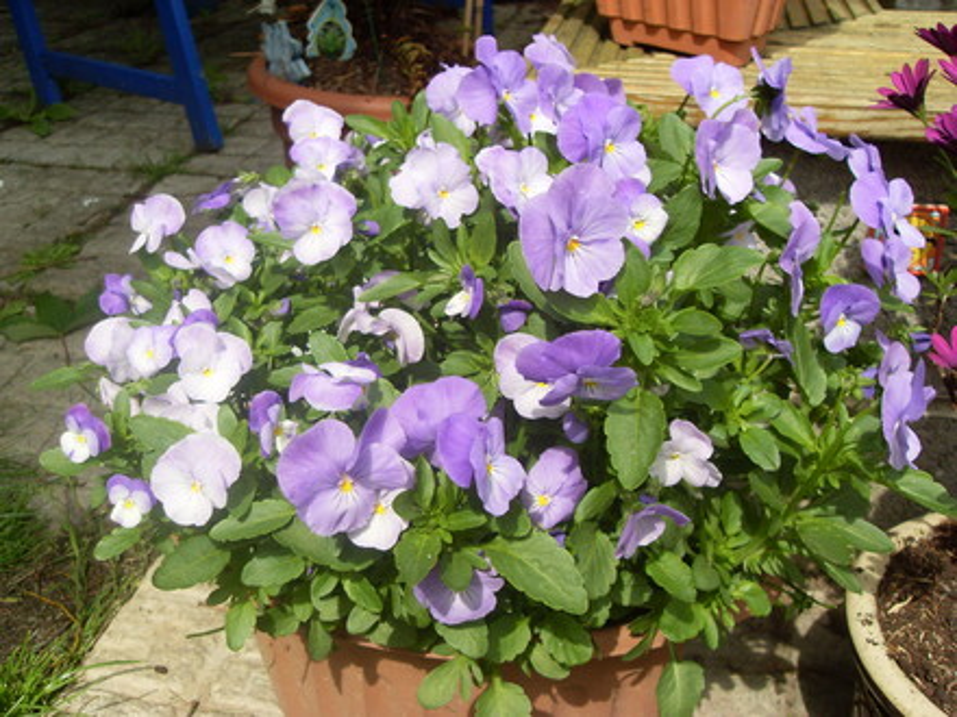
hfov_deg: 52.6
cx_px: 478
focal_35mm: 35
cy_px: 358
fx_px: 968
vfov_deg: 40.7
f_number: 7
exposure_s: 1/125
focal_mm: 6.3
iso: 80
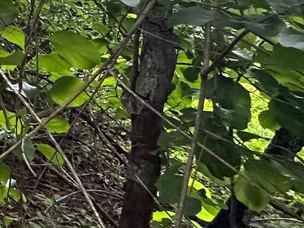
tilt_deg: +18.4
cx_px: -321
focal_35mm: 63
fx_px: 553
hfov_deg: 18.4
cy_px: -154
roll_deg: +3.4
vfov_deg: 19.1
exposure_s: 1/99
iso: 250
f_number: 2.2
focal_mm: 2.22
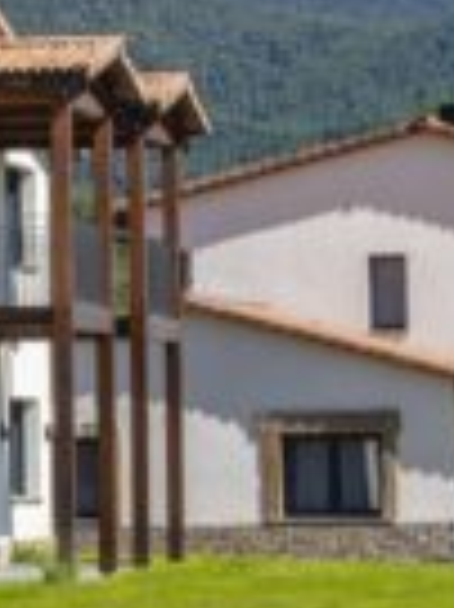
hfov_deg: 5.2
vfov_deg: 6.9
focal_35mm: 286
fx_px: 5009
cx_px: 63
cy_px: 212
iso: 125
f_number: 16
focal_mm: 45
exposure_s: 1/160
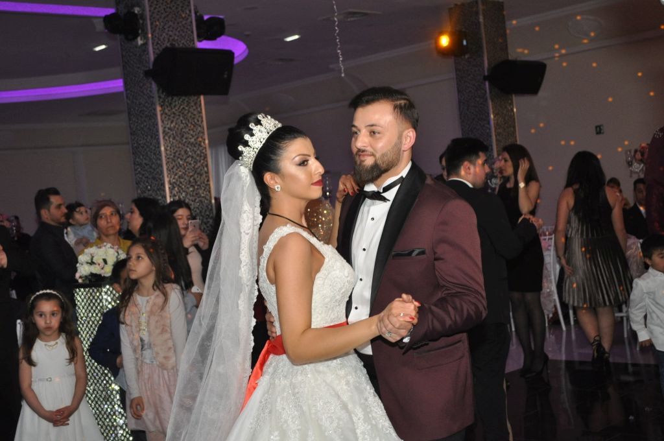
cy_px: 220
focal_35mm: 52
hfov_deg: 37.9
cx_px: 332
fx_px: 967
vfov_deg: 25.7
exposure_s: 1/60
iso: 800
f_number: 5
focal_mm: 35
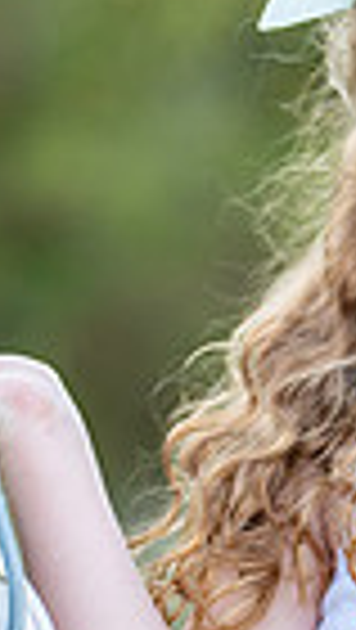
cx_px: 575
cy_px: 539
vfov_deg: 8.4
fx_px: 4269
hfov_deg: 4.7
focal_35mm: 255
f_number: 1.2
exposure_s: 1/800
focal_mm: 50
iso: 100
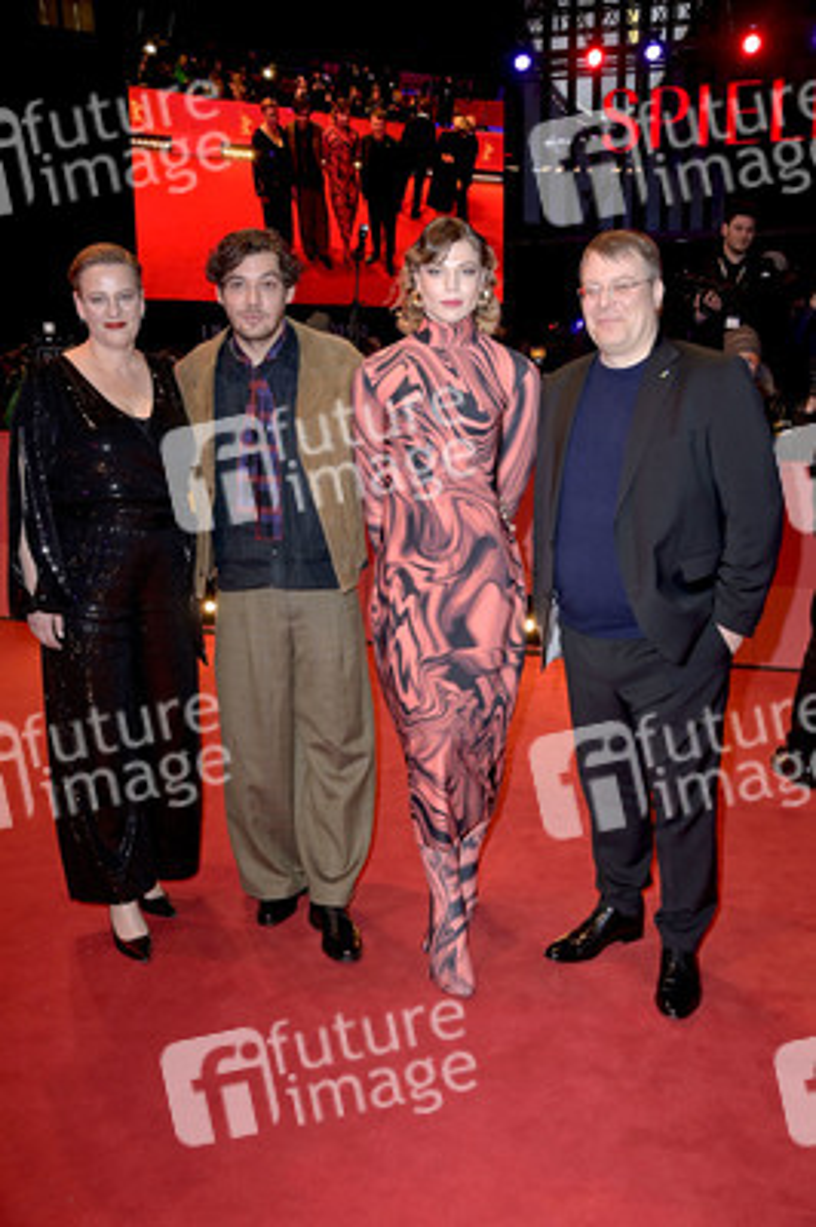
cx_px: 408
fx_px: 1158
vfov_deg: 55.8
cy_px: 614
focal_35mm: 34
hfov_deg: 38.8
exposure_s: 1/250
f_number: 5.6
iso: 1250
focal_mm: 34
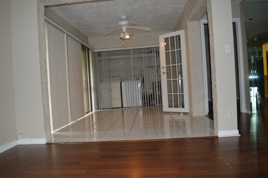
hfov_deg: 67.4
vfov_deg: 47.8
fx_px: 201
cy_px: 89
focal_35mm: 27
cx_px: 134
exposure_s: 1/60
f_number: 3.5
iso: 560
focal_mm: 18
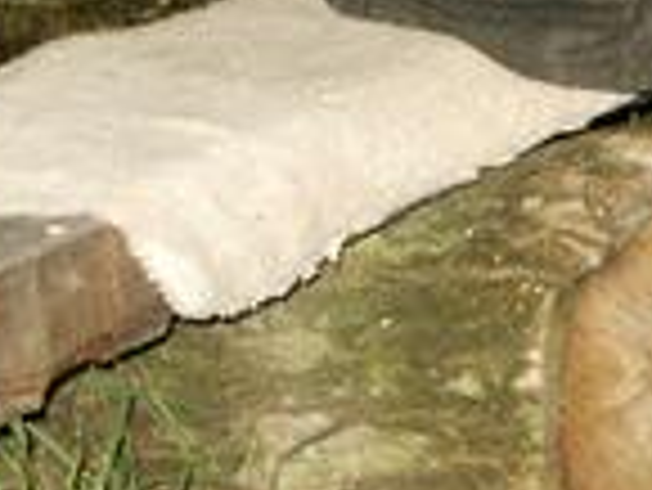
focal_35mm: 232
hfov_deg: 8.2
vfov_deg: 6.3
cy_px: -387
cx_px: 1138
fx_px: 4373
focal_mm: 11.73
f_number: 3.6
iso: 200
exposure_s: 1/60
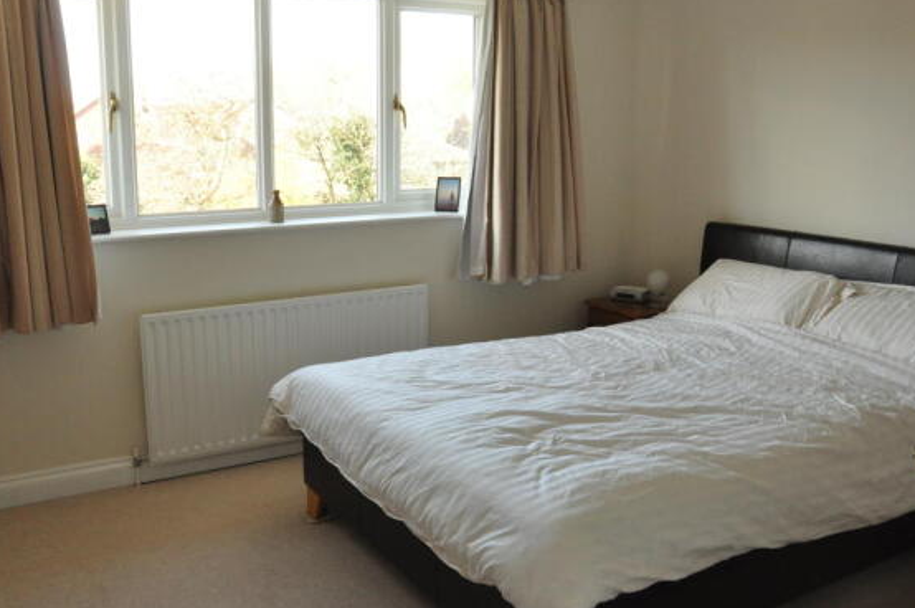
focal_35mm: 32
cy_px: 286
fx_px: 812
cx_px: 420
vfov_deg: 41.0
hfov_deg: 58.7
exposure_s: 1/125
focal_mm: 18
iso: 1250
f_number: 5.6
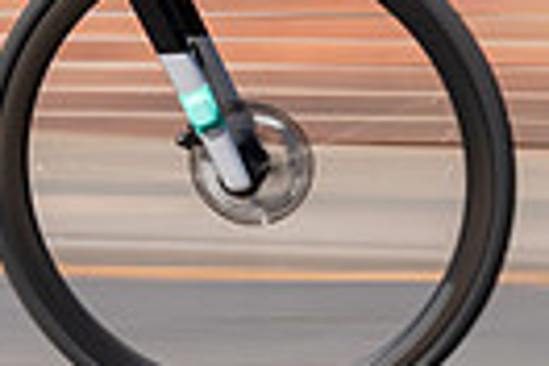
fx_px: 6222
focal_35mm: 408
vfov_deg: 3.3
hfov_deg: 5.0
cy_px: -355
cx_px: 73
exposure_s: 1/40
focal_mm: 70
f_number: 16
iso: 100
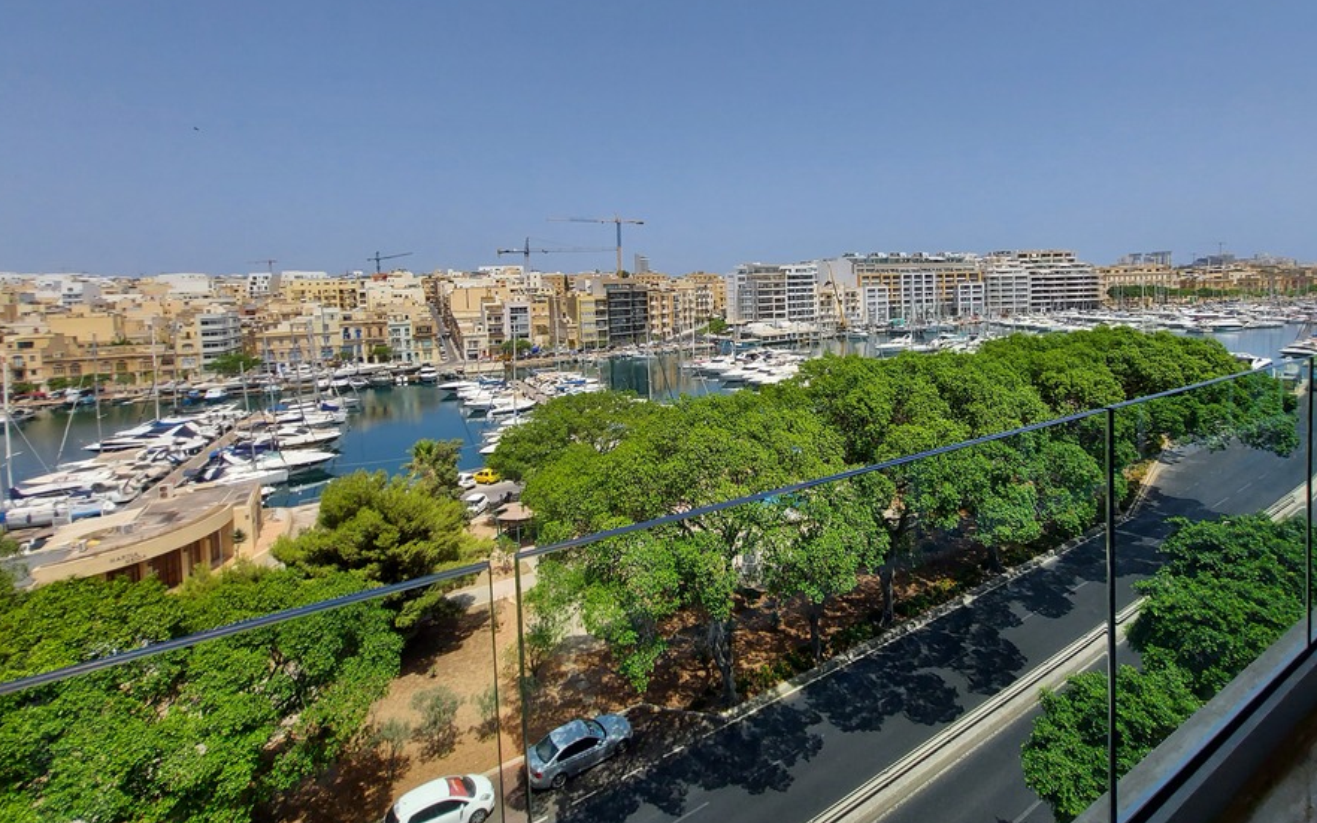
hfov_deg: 97.5
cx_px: 721
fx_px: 574
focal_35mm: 16
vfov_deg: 70.3
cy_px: 318
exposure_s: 1/2418
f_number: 2.2
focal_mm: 1.74
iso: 50
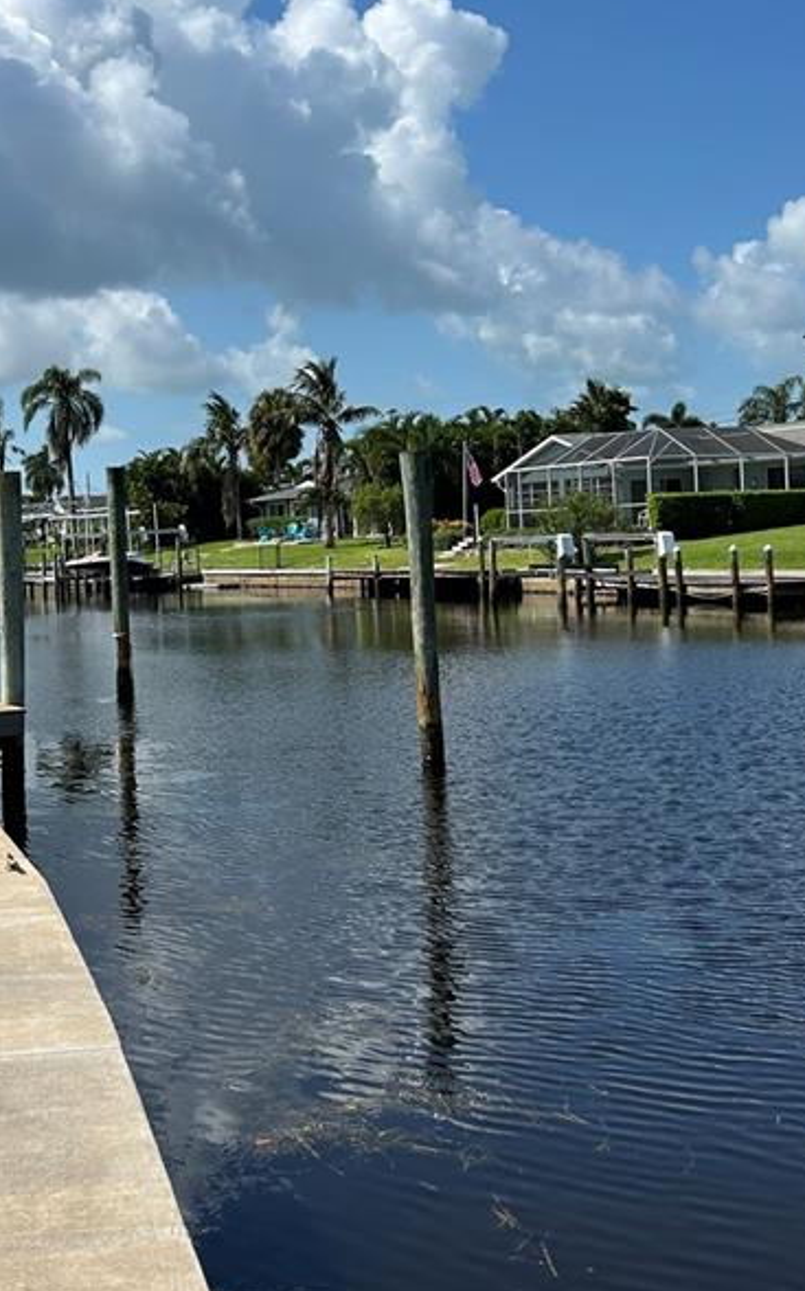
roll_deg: +2.2
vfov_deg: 41.7
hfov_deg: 26.2
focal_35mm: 48
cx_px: 136
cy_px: 527
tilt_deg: +0.9
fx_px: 1687
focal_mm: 5.7
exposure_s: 1/6579
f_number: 1.5
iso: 50
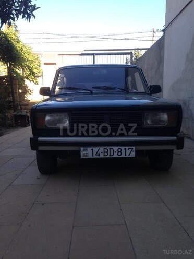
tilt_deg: -5.1
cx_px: 97
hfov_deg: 42.9
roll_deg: -0.7
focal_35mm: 33
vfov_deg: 55.4
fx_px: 247
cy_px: 130
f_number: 2.4
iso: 50
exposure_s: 1/357
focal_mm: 4.12
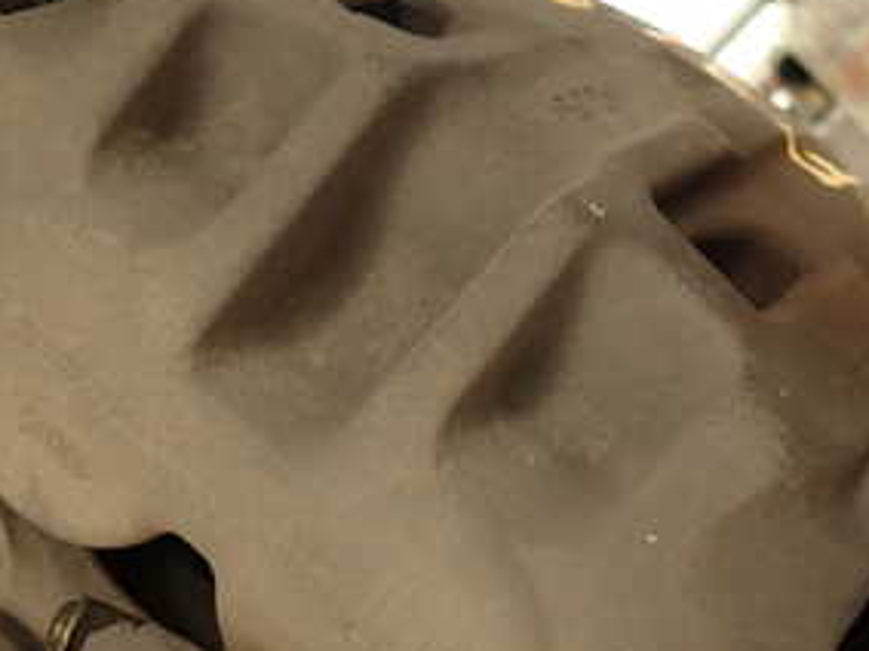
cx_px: 375
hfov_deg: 36.1
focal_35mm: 53
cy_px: 473
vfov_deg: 27.2
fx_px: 1330
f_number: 2
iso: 200
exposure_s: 1/60
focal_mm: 4.5
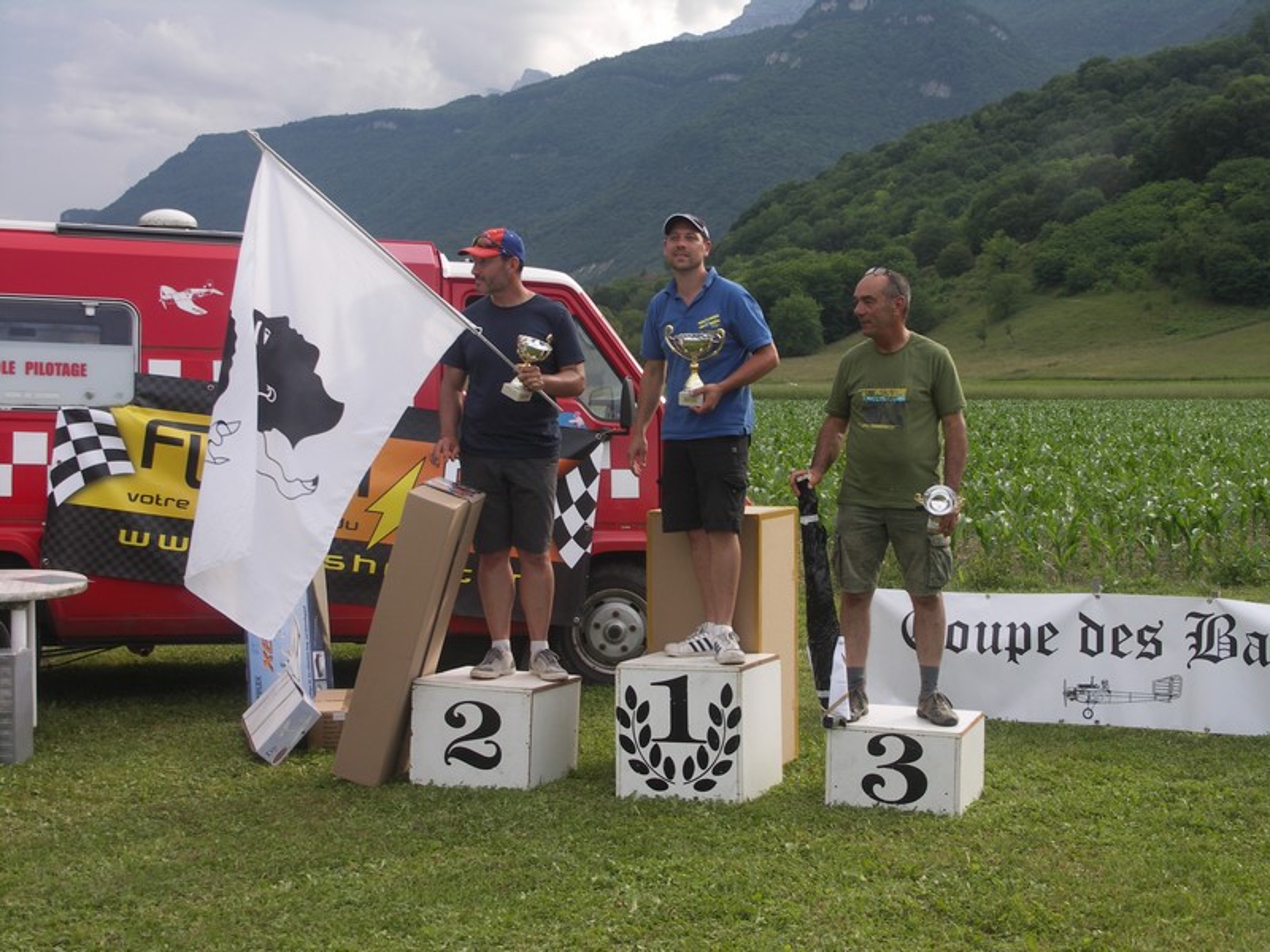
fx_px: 2091
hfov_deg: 33.8
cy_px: 476
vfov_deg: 25.7
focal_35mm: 57
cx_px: 635
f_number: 4
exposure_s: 1/160
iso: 50
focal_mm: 14.7
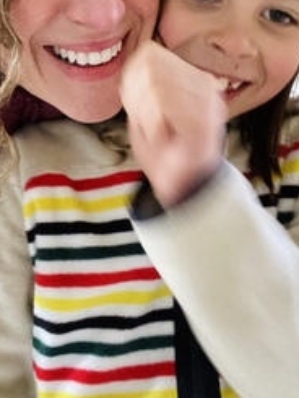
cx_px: 96
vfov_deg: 38.4
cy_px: 127
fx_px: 564
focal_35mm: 49
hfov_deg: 29.5
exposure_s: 1/24
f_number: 2.2
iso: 800
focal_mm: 2.71
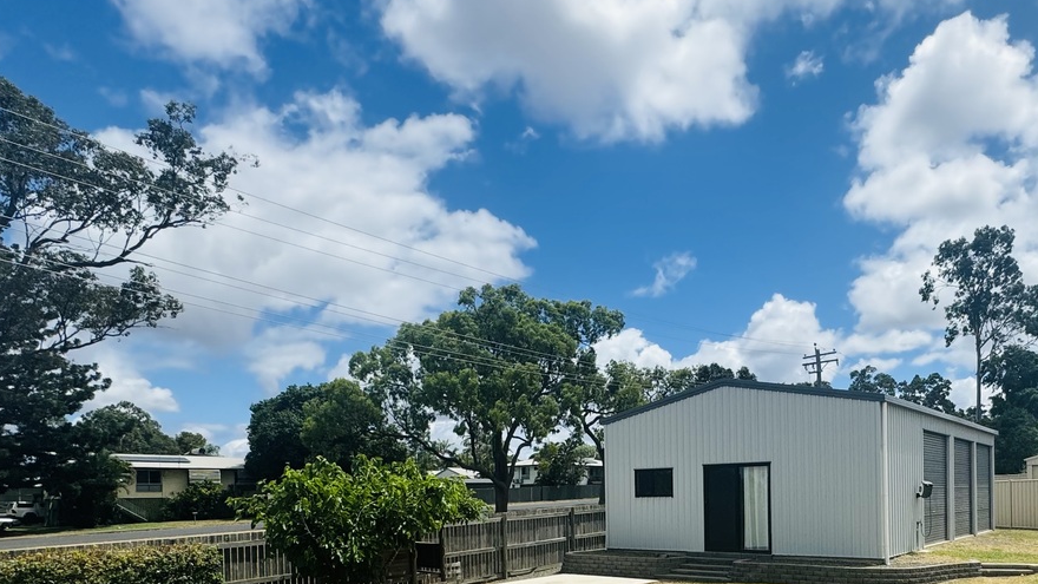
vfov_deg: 41.8
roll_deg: +0.6
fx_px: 716
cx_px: 702
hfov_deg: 69.6
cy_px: 495
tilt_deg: -0.7
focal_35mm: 26
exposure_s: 1/2770
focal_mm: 2.22
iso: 50
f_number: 2.2
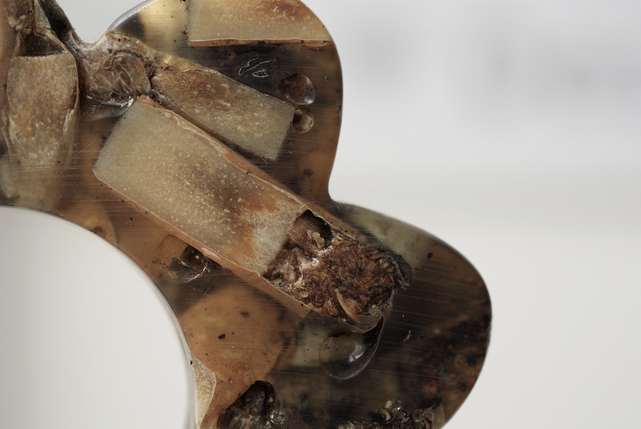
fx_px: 1337
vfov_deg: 18.2
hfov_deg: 27.0
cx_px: 320
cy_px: 214
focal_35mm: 75
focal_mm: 50
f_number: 5
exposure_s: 1/125
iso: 100
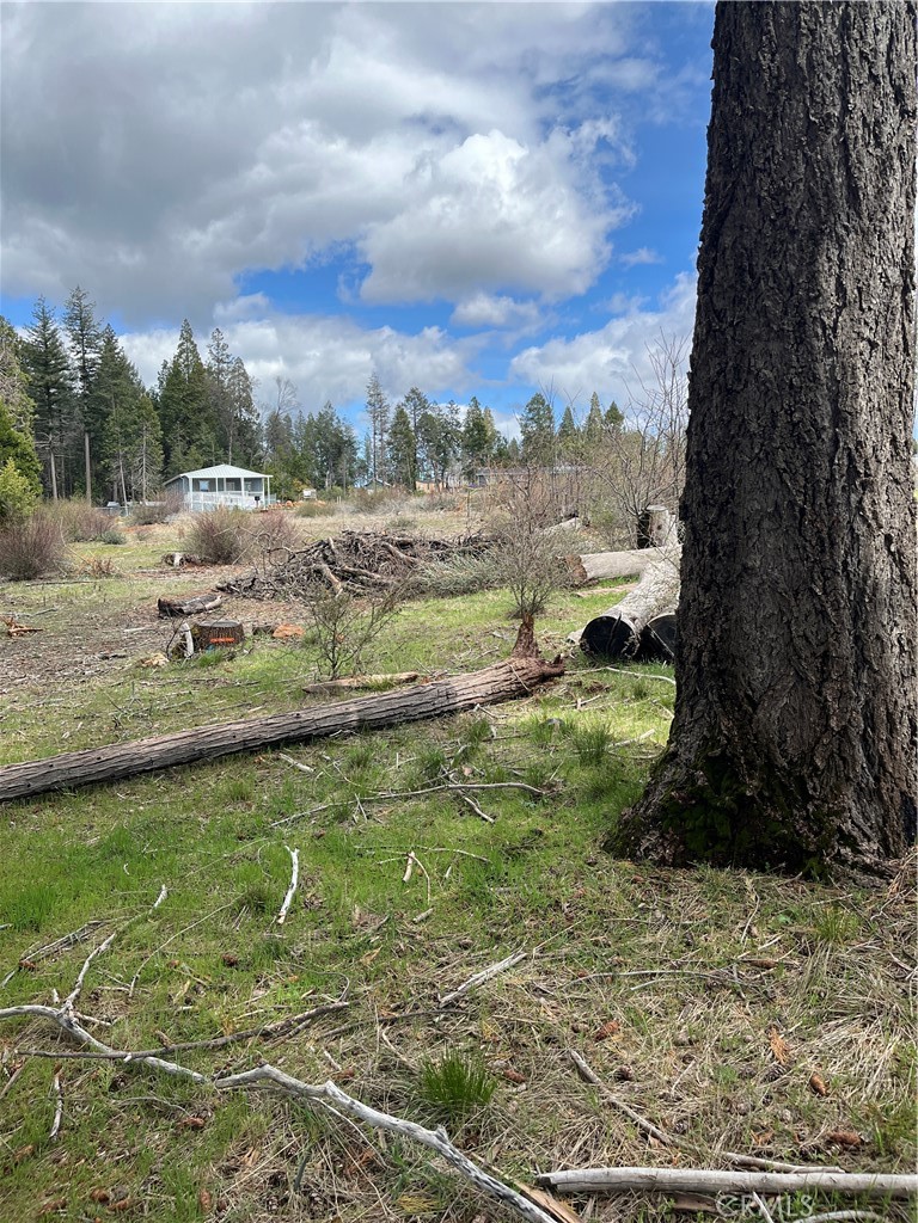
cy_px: 612
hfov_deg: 53.1
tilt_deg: -4.5
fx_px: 919
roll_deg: +0.9
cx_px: 459
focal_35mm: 26
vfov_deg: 67.3
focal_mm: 5.1
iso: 50
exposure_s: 1/2268
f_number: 1.6
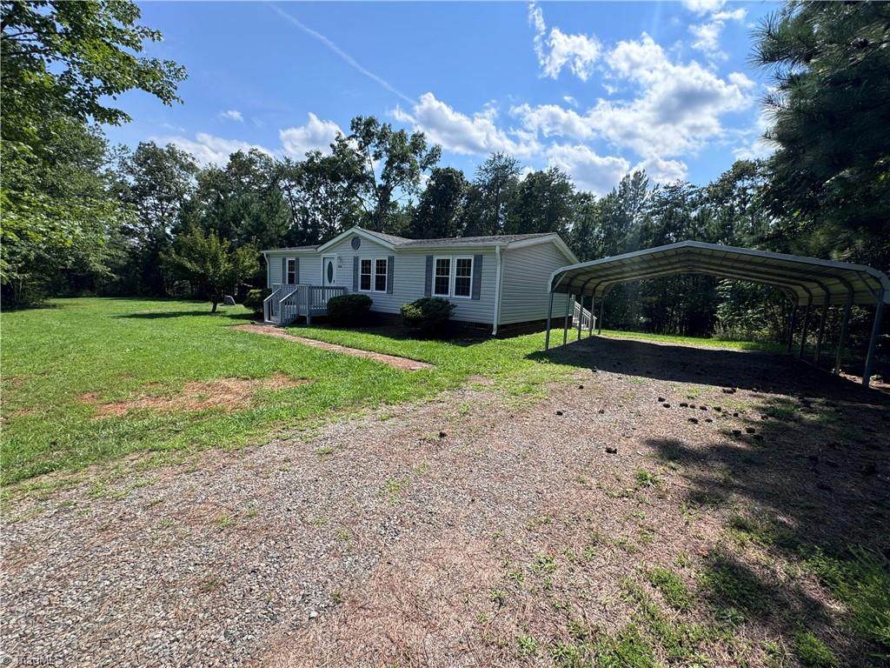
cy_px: 334
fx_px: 360
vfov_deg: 85.7
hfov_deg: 102.1
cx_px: 445
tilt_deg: -10.2
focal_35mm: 14
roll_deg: -3.9
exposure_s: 1/993
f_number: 2.2
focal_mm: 2.22
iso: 40
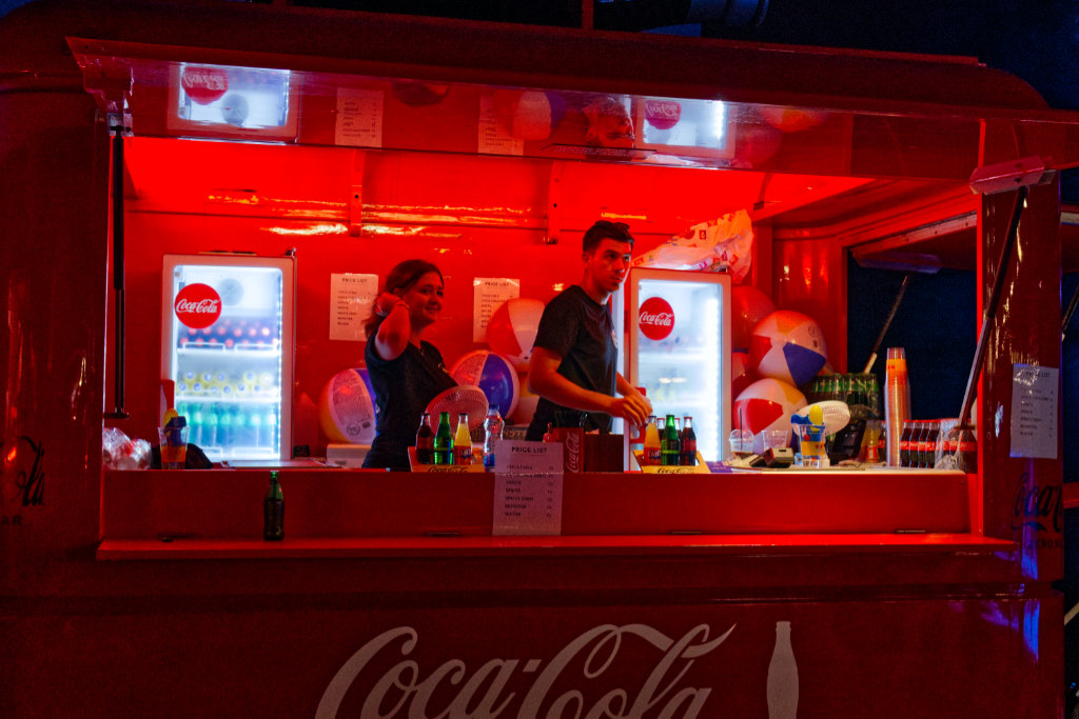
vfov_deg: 29.9
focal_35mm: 45
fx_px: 1349
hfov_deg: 43.6
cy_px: 360
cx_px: 540
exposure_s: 1/60
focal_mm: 30
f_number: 4
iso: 2500
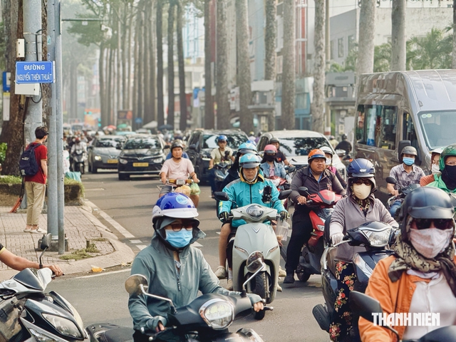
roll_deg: -0.3
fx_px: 1581
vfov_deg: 12.3
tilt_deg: -1.8
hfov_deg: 16.4
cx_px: 228
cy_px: 171
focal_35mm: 120
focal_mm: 15.66
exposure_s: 1/464
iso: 64
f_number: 2.8
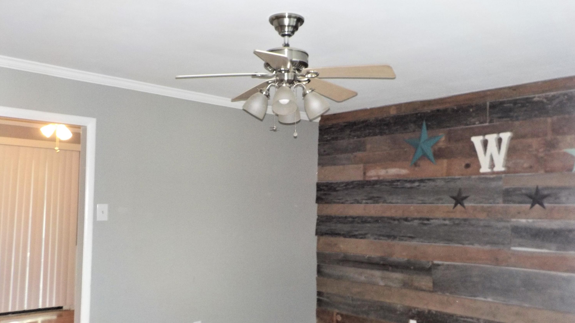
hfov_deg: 59.5
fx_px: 503
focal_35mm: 33
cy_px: 192
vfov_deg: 35.5
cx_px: 289
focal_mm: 4.1
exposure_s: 1/30
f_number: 3.3
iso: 360
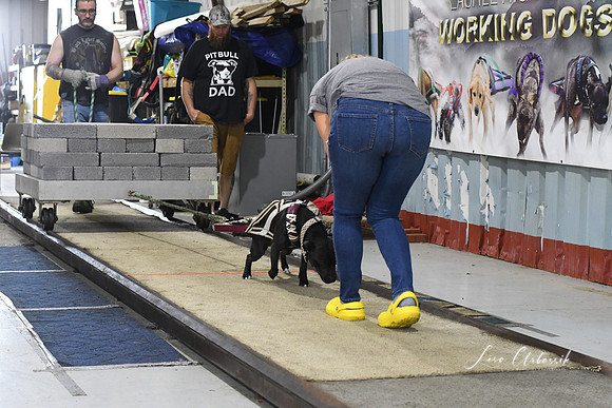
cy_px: 204
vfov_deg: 18.2
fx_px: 1275
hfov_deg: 27.0
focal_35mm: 75
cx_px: 306
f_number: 5
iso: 4000
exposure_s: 1/320
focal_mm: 50
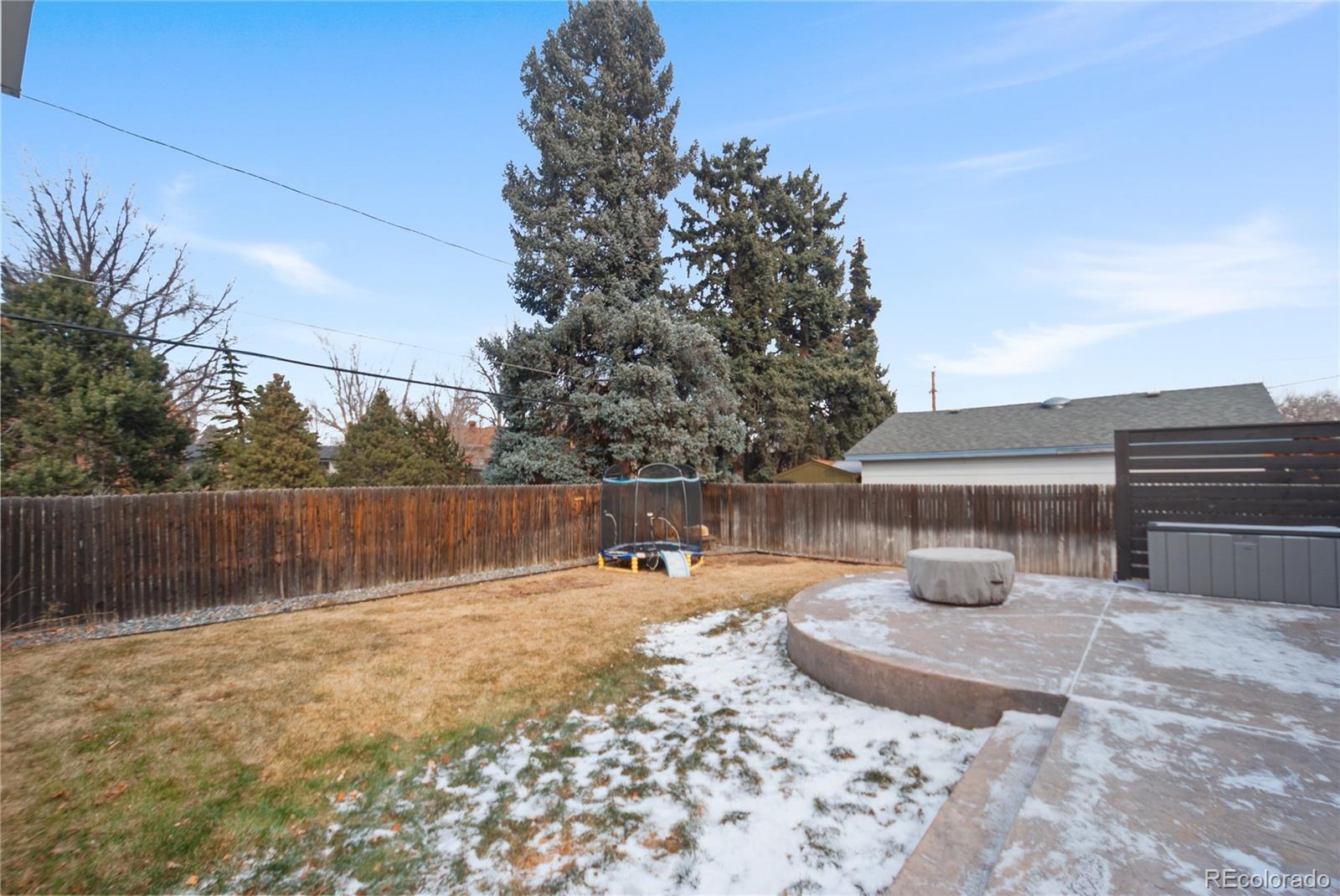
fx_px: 559
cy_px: 448
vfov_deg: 77.4
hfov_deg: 100.3
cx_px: 670
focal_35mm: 15
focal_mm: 10
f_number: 3.5
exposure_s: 1/200
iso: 200
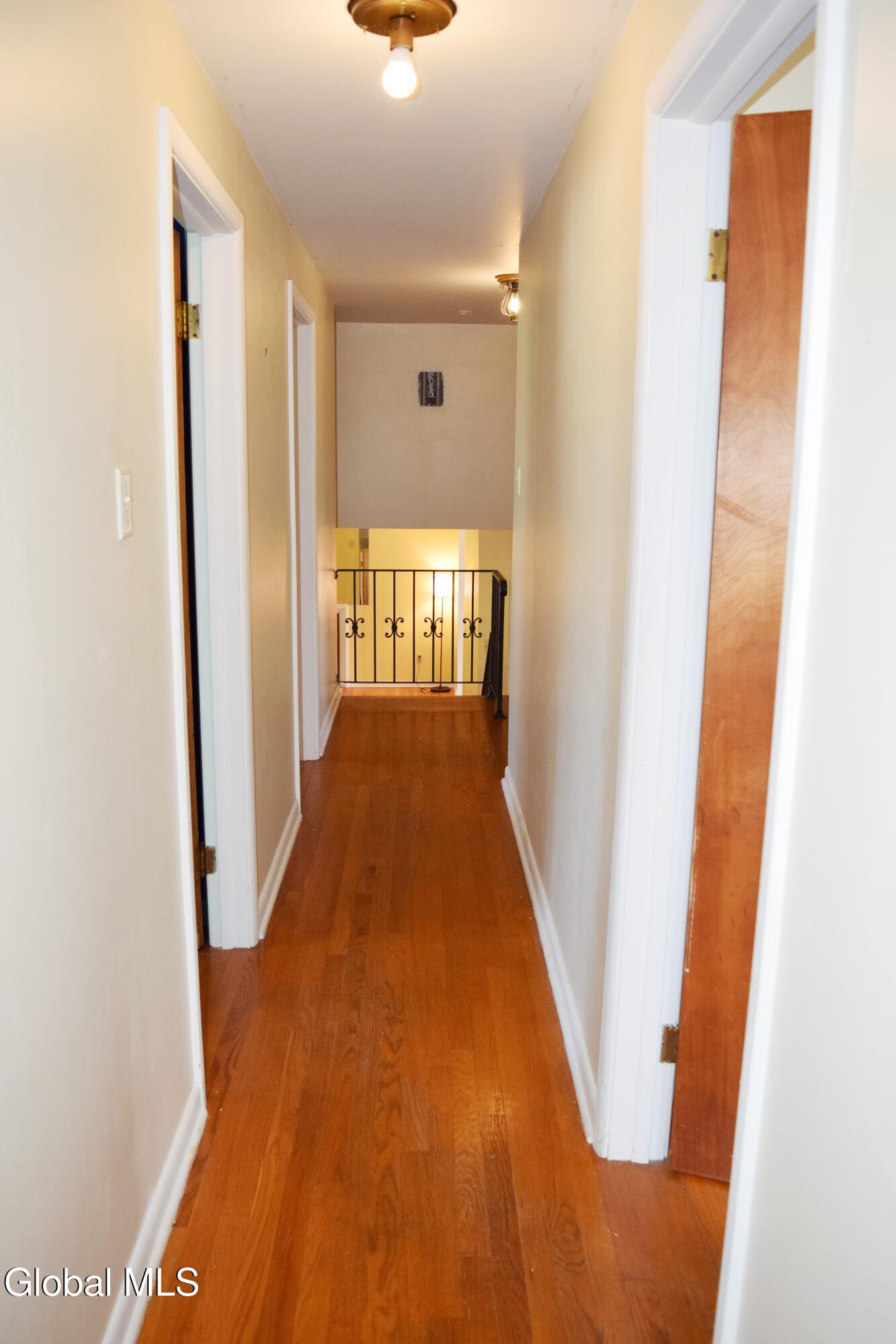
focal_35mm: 27
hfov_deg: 47.9
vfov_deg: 67.4
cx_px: 448
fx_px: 1008
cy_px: 672
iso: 800
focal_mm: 18
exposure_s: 1/80
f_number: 4.5
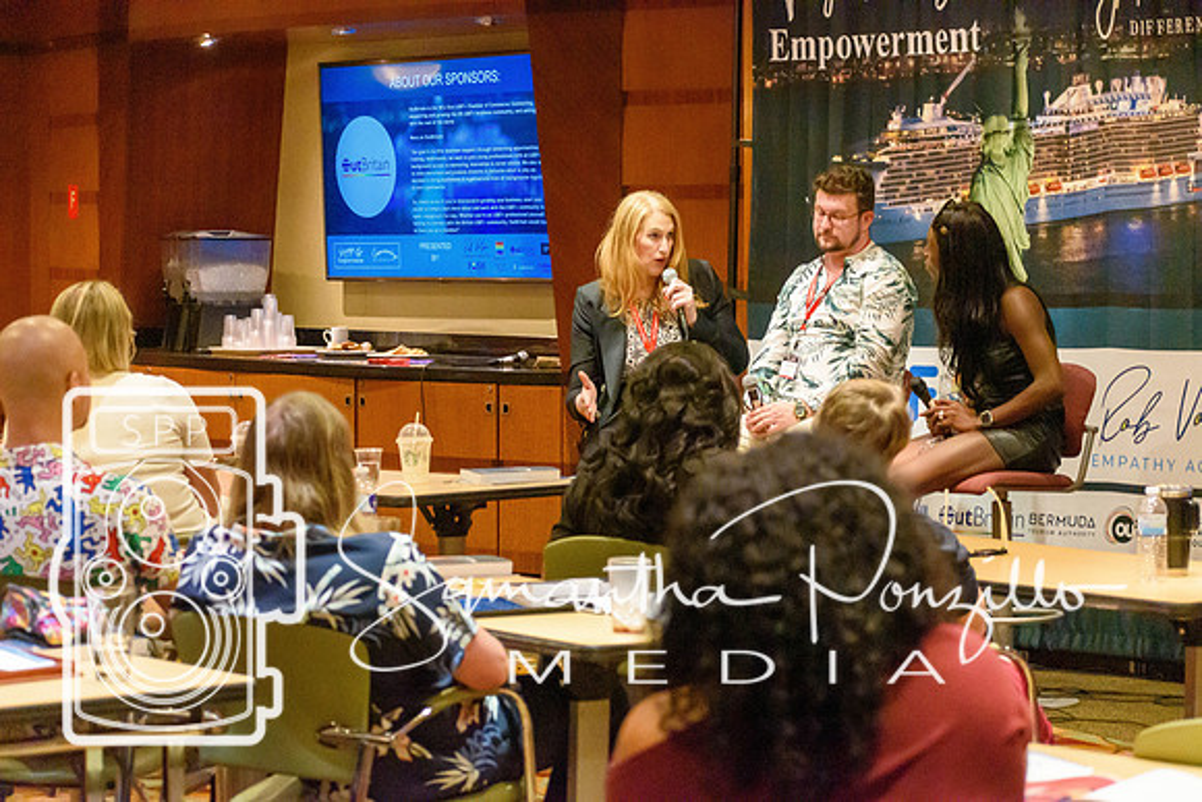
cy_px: 401
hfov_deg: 19.5
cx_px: 601
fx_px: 3506
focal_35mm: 105
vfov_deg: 13.0
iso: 7200
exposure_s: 1/125
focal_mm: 70
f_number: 4.5
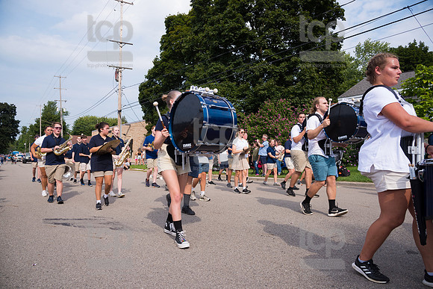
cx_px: 216
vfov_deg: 53.2
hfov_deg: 73.7
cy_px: 144
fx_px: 289
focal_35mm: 24
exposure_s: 1/500
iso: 200
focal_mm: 24
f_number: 6.3
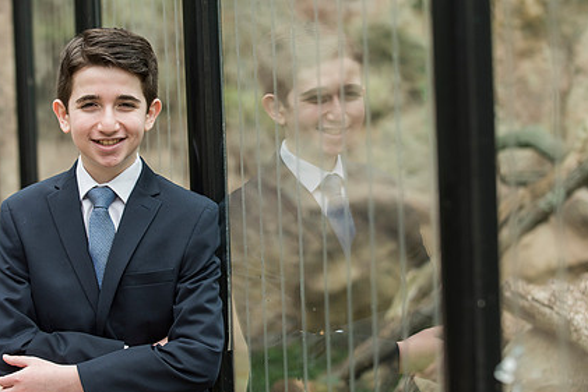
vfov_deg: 12.1
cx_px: 251
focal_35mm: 113
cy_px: 158
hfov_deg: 18.1
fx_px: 1846
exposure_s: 1/640
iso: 400
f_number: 3.5
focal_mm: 82
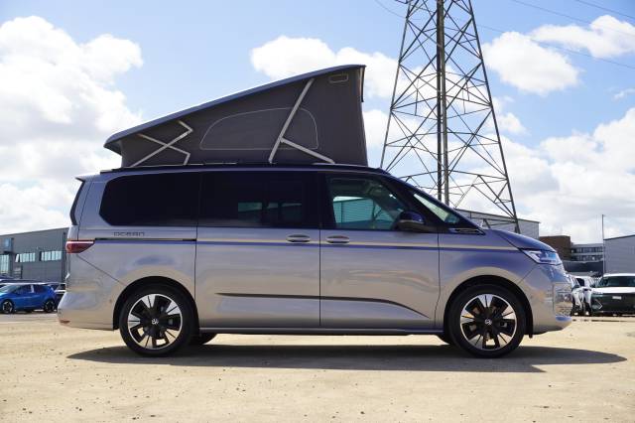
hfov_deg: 46.4
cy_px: 212
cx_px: 318
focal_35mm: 42
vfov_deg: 31.9
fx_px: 740
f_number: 8
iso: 100
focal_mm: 28
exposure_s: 1/100
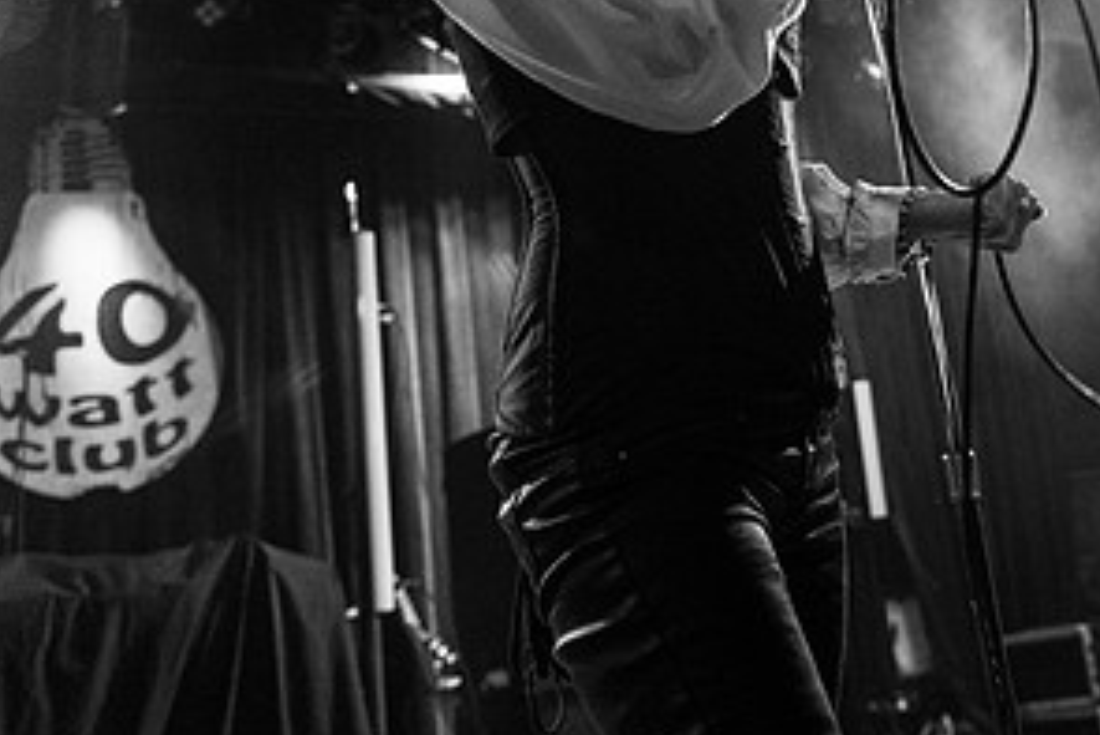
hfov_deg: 35.1
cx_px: 880
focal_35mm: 55
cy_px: 69
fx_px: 1681
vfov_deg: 23.9
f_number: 3.2
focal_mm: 28
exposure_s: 1/100
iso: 3200
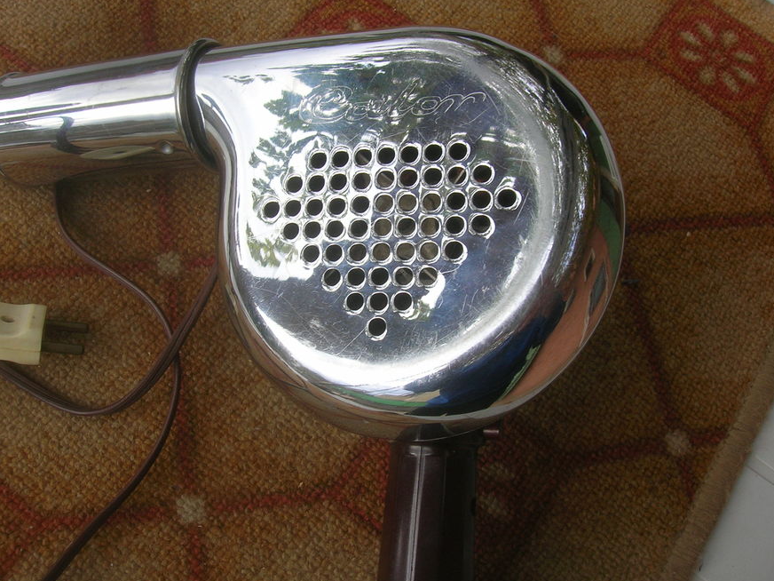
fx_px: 872
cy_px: 267
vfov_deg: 36.8
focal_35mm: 39
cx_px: 372
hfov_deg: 47.9
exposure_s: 1/61.4
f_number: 4.9
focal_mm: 5.7
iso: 50
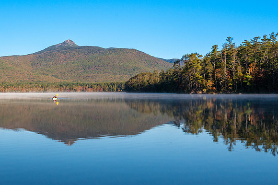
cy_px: 89
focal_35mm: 57
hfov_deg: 33.8
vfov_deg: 23.7
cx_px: 48
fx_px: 440
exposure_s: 1/320
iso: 400
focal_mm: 30
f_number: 11
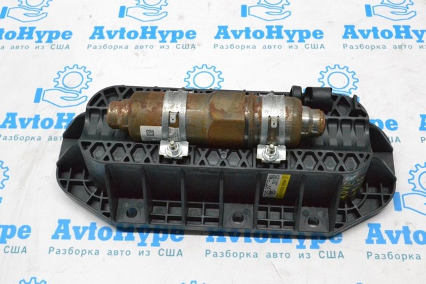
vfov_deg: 28.0
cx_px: 213
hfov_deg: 41.1
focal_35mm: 48
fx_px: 568
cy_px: 142
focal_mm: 32
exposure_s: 1/160
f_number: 11
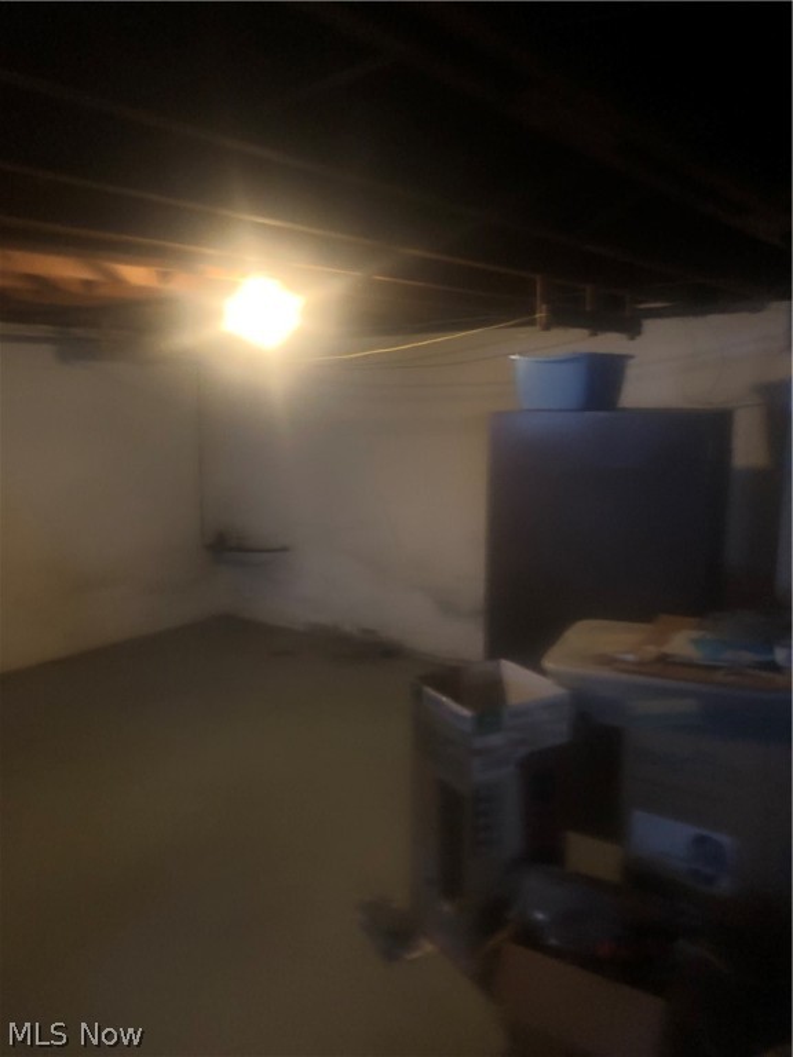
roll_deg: -0.9
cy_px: 528
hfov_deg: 49.7
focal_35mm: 28
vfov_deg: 63.4
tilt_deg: -8.1
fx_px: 855
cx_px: 396
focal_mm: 3.99
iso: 640
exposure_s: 1/24
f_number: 1.8
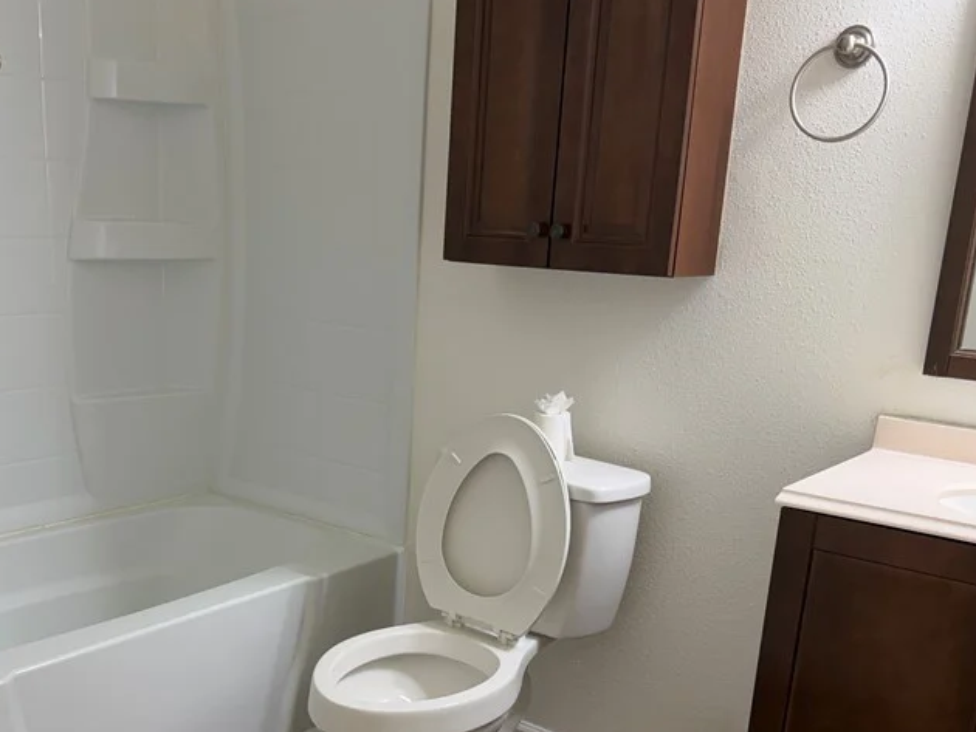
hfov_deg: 47.6
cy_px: 542
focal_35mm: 39
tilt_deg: -17.8
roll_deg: -2.1
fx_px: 1100
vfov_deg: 36.1
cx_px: 397
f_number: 1.78
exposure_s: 1/120
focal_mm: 6.76
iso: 125
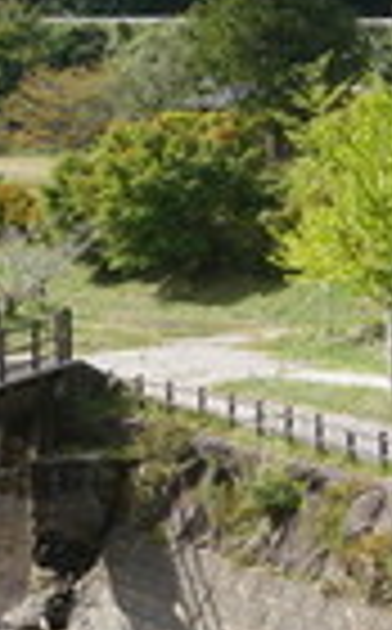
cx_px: 1144
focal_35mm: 136
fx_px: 2334
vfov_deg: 15.3
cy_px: 112
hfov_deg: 8.3
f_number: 5.6
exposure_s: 1/400
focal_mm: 14
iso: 200
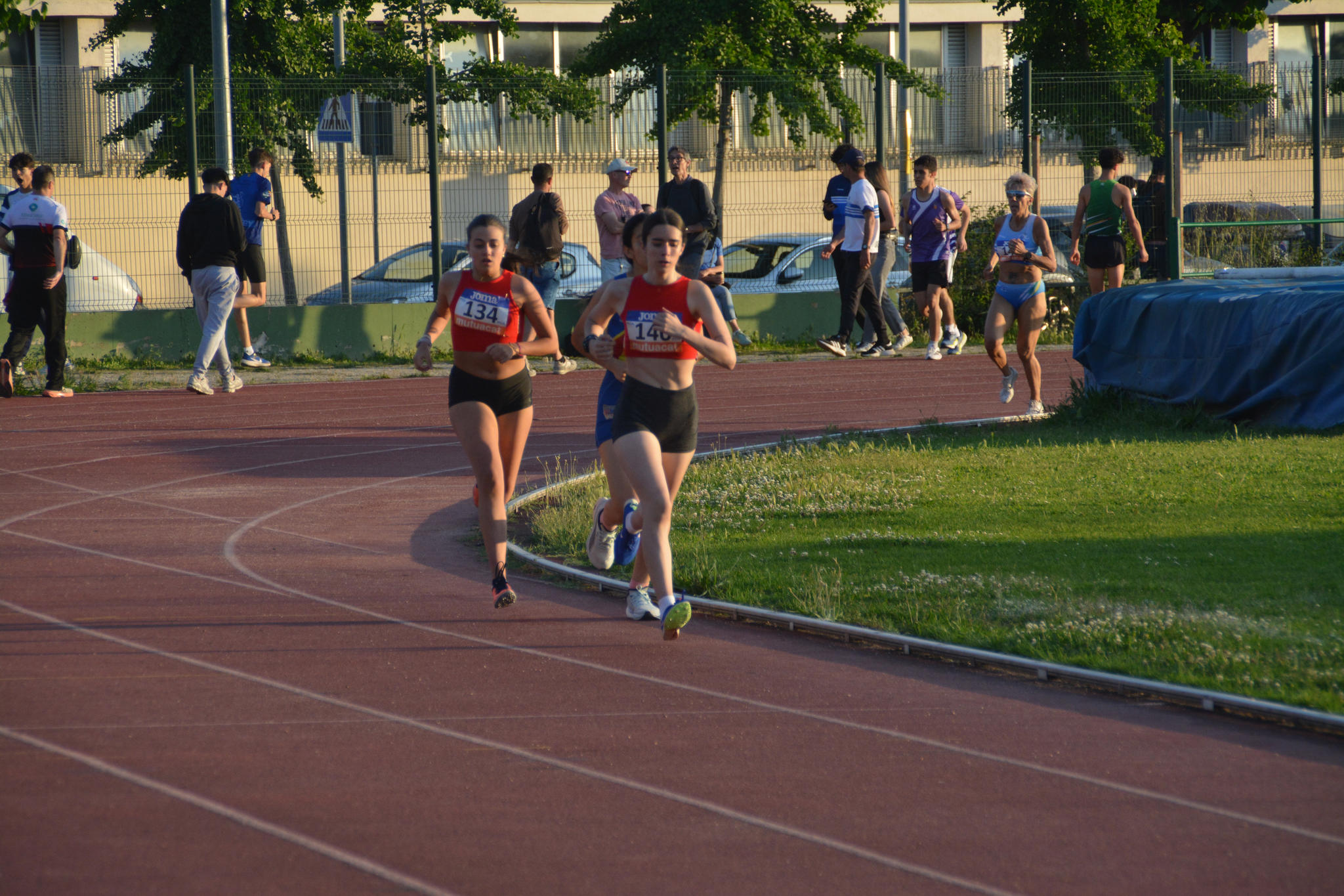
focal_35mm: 300
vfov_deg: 4.6
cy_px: 448
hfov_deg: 6.9
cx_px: 672
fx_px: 11198
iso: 720
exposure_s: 1/1000
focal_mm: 200
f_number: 6.3
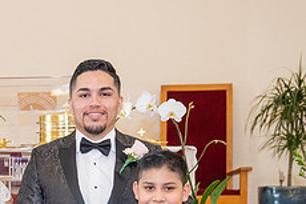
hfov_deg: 19.7
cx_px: 4
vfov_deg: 13.2
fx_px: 858
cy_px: 239
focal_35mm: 101
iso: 1000
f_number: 3.5
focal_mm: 40
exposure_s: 1/160
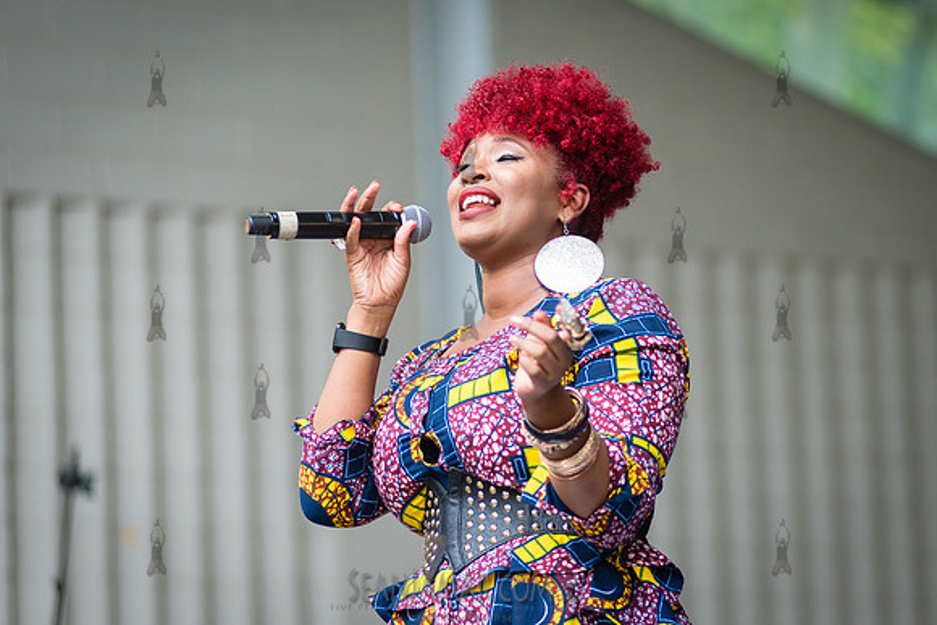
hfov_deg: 13.5
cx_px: 527
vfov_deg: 9.0
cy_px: 311
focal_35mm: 152
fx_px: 3950
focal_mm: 135
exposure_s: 1/640
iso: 1000
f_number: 2.8
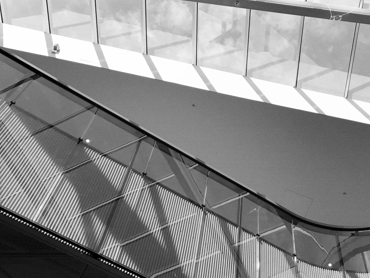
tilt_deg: +61.3
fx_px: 577
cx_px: 266
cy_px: 169
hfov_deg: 35.0
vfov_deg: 27.0
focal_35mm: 54
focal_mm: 3.99
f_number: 1.8
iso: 20
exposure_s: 1/626
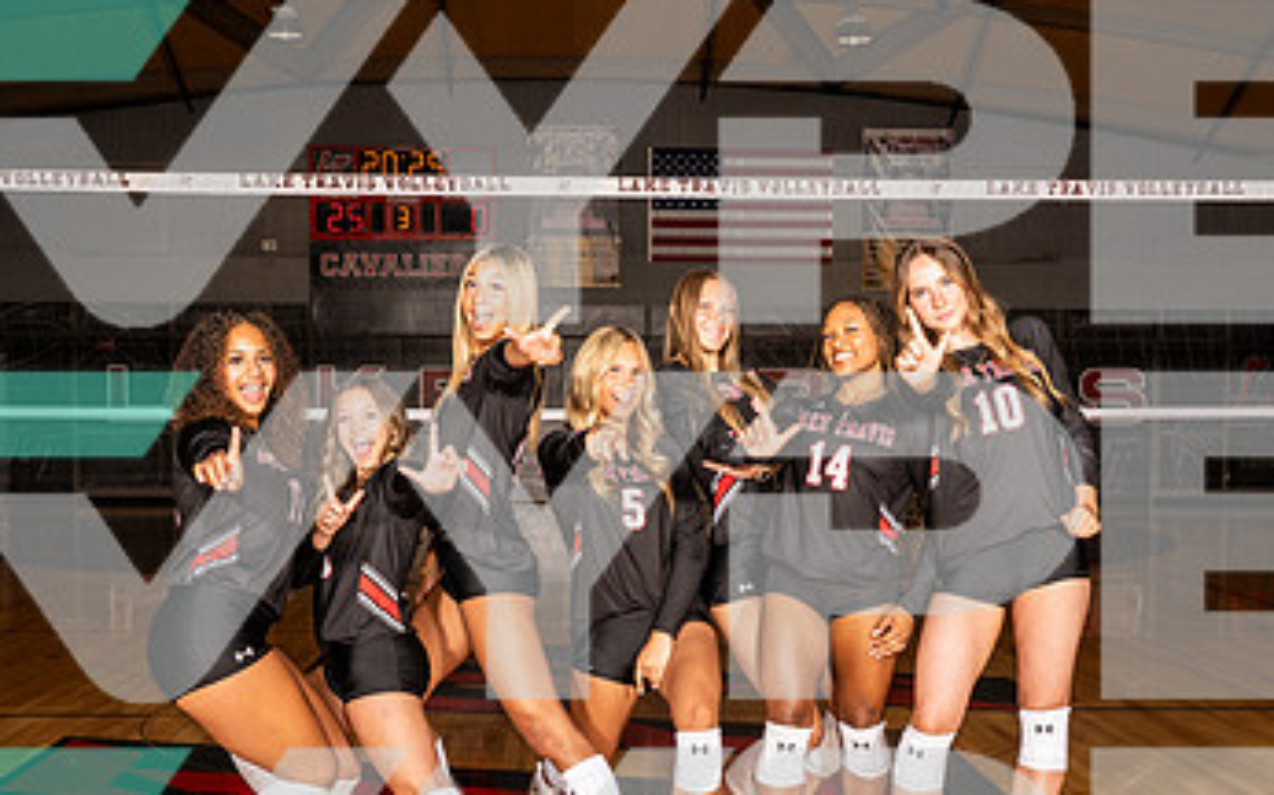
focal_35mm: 56
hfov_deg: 36.3
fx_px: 1944
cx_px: 666
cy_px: 537
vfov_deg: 23.0
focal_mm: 32.8
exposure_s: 1/250
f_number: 11
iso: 250
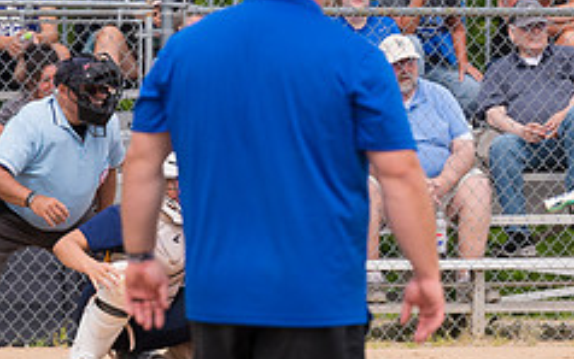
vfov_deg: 1.8
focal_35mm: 745
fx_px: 11660
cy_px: 123
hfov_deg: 2.8
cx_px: 695
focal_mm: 200
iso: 320
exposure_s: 1/1600
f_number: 5.6
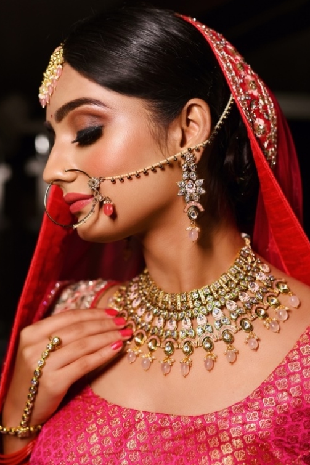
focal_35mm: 53
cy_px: 232
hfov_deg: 25.5
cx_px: 156
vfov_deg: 37.5
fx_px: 685
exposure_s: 1/125
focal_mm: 50
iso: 500
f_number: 3.2
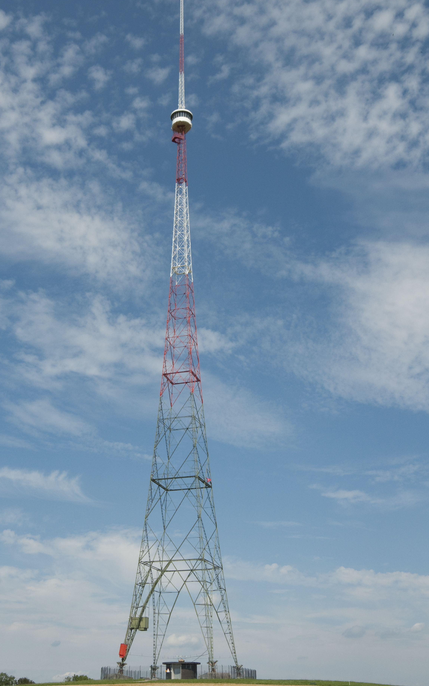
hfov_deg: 29.8
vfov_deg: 46.2
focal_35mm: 43
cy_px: 328
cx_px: 185
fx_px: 804
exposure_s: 1/400
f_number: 16
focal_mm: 24
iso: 400
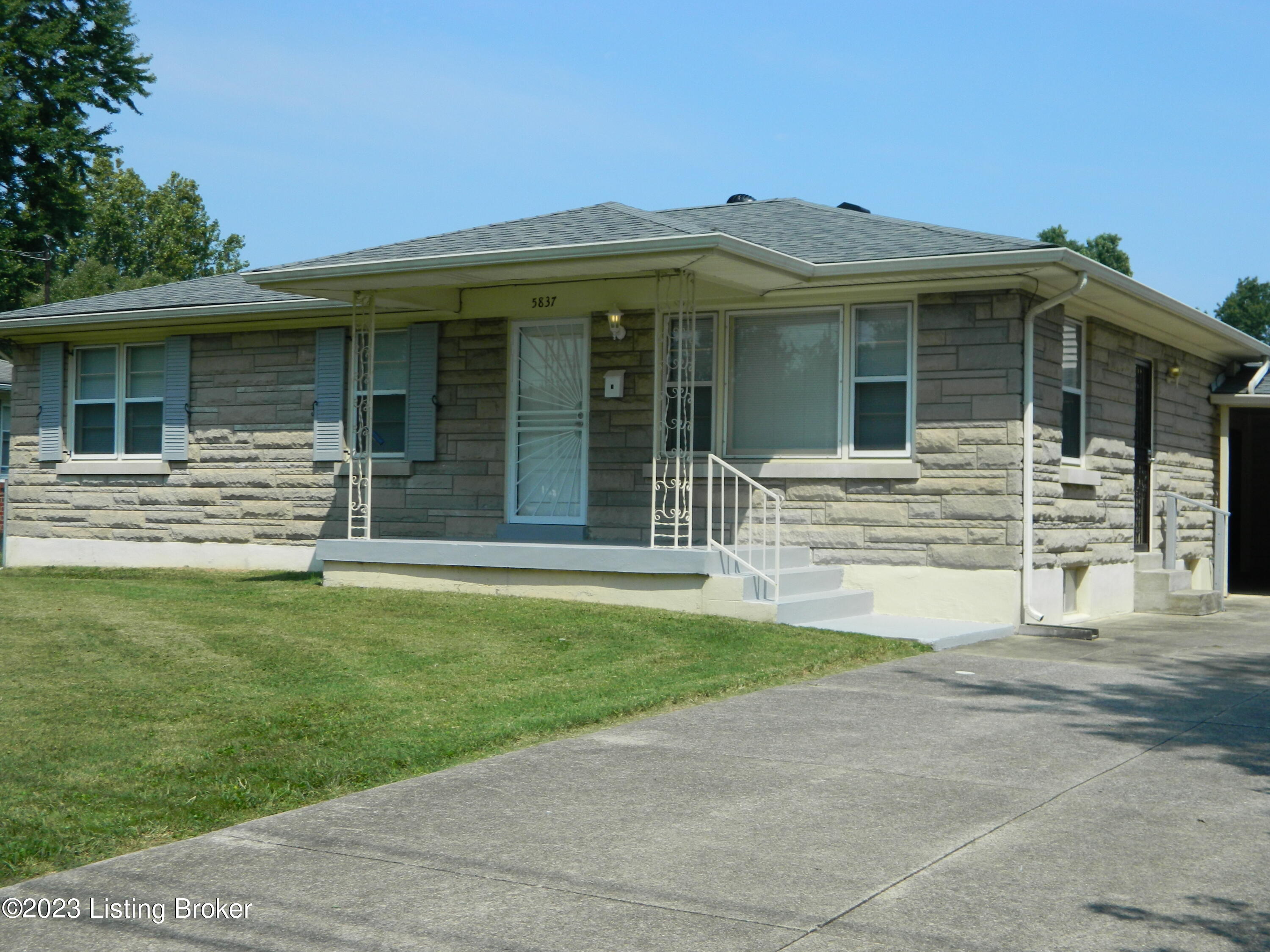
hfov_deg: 40.4
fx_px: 1724
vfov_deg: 30.9
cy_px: 476
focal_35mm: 47
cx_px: 635
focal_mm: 8.4
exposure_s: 1/160
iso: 80
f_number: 10.2
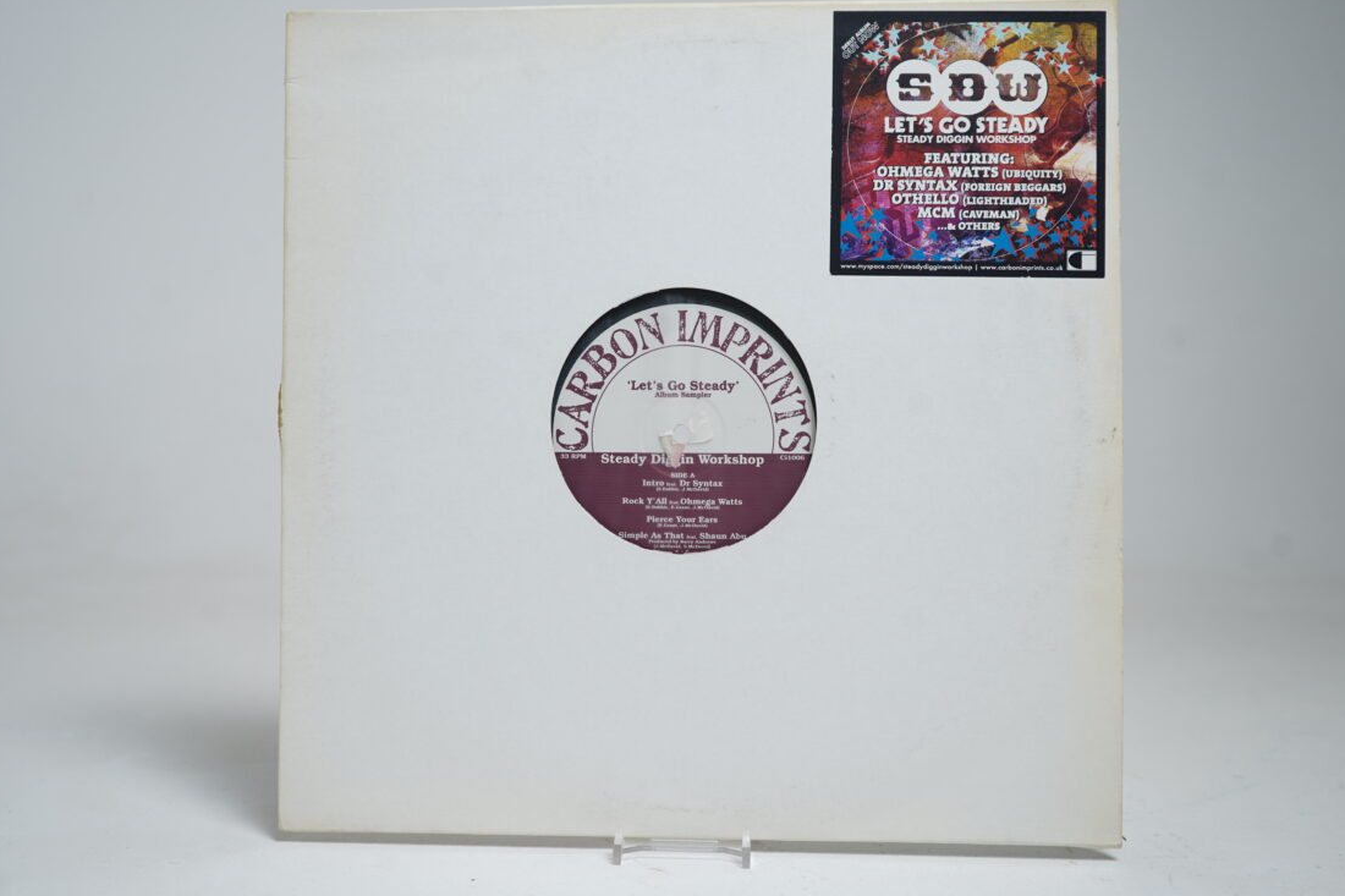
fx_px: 1345
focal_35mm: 36
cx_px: 684
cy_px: 417
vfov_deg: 36.8
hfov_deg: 53.1
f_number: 5
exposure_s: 1/10
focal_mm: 33
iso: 64
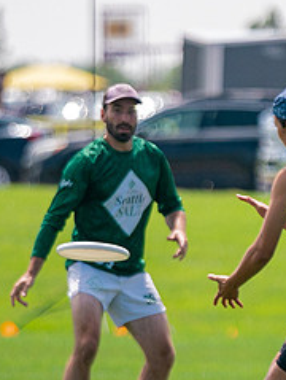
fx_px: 9613
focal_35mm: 875
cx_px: 292
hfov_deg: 1.7
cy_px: 283
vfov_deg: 2.3
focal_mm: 200
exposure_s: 1/6400
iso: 500
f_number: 2.8
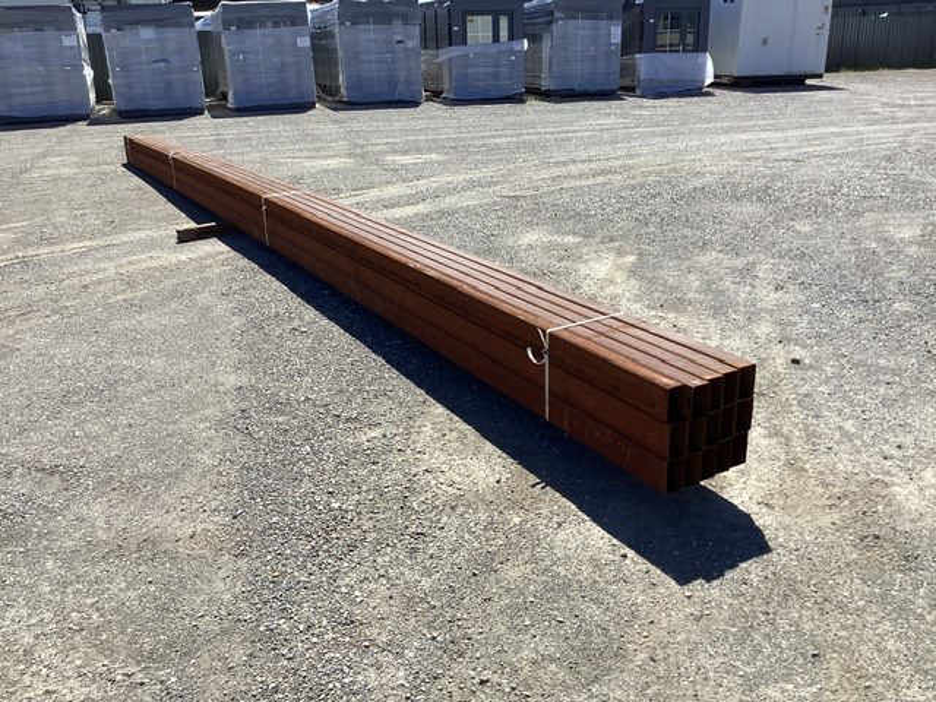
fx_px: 838
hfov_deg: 58.4
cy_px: 351
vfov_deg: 45.4
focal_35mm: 31
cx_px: 468
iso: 25
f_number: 2.4
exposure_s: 1/1294
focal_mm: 3.3
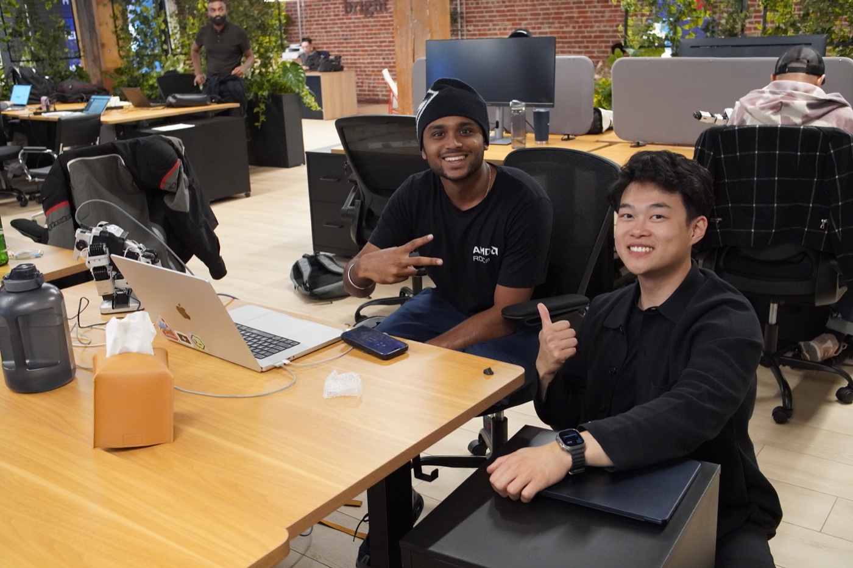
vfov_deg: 38.4
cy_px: 284
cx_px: 426
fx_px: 817
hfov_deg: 55.1
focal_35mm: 34
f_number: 4
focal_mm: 23
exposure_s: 1/160
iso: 5000
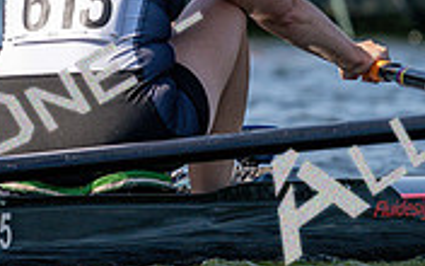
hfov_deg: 1.7
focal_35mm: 1239
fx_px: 14351
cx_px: 65
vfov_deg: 1.1
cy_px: 35
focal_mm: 368
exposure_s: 1/1600
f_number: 6.3
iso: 320
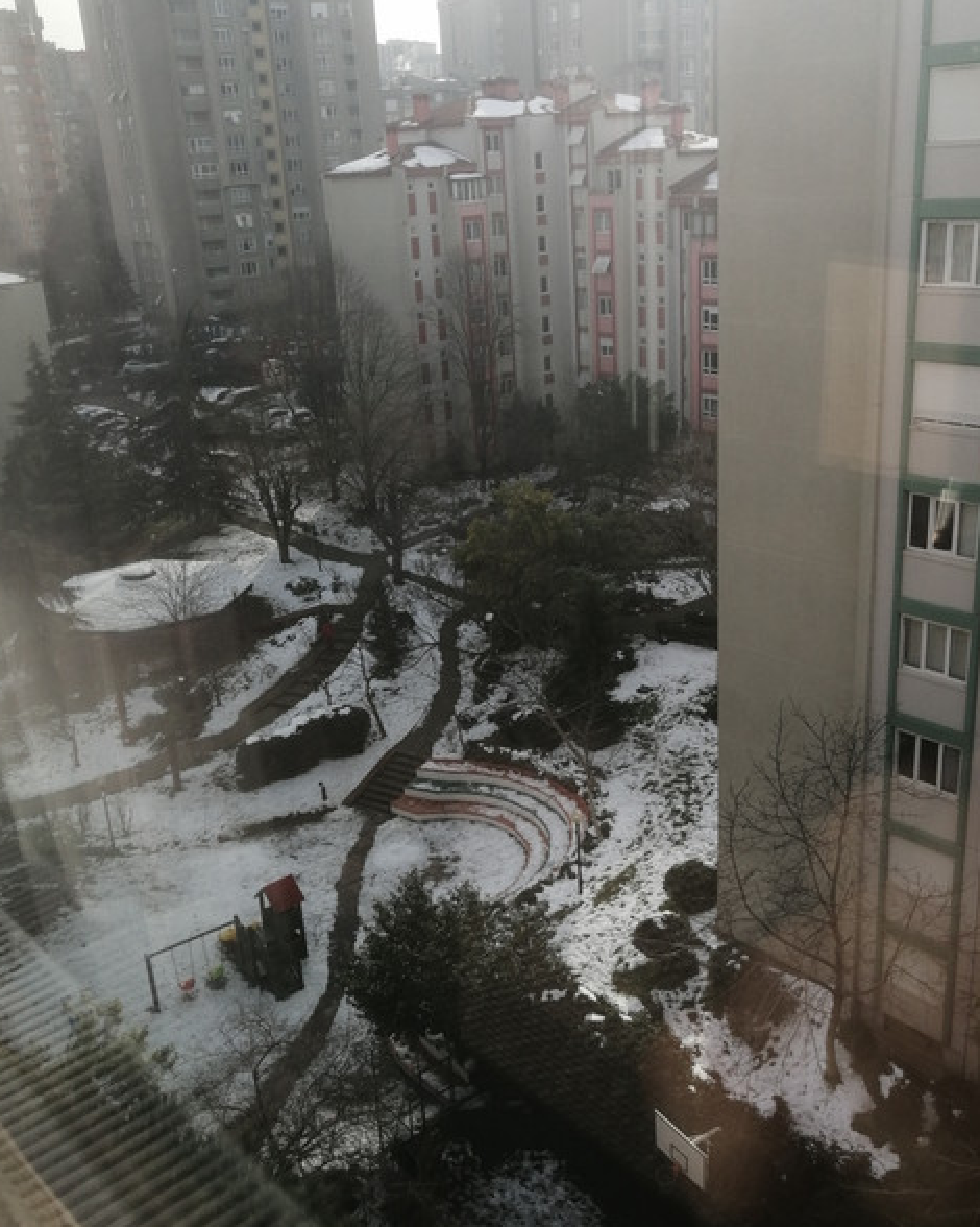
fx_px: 1233
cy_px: 614
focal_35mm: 34
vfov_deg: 52.9
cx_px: 486
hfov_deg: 43.3
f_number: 1.8
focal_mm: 3.88
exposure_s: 1/896
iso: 50
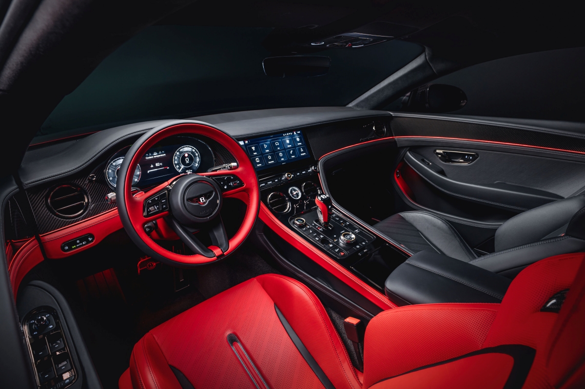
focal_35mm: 19
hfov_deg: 87.0
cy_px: 194
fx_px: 308
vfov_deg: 64.5
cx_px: 292
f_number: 6.3
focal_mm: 19
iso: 100
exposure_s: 4
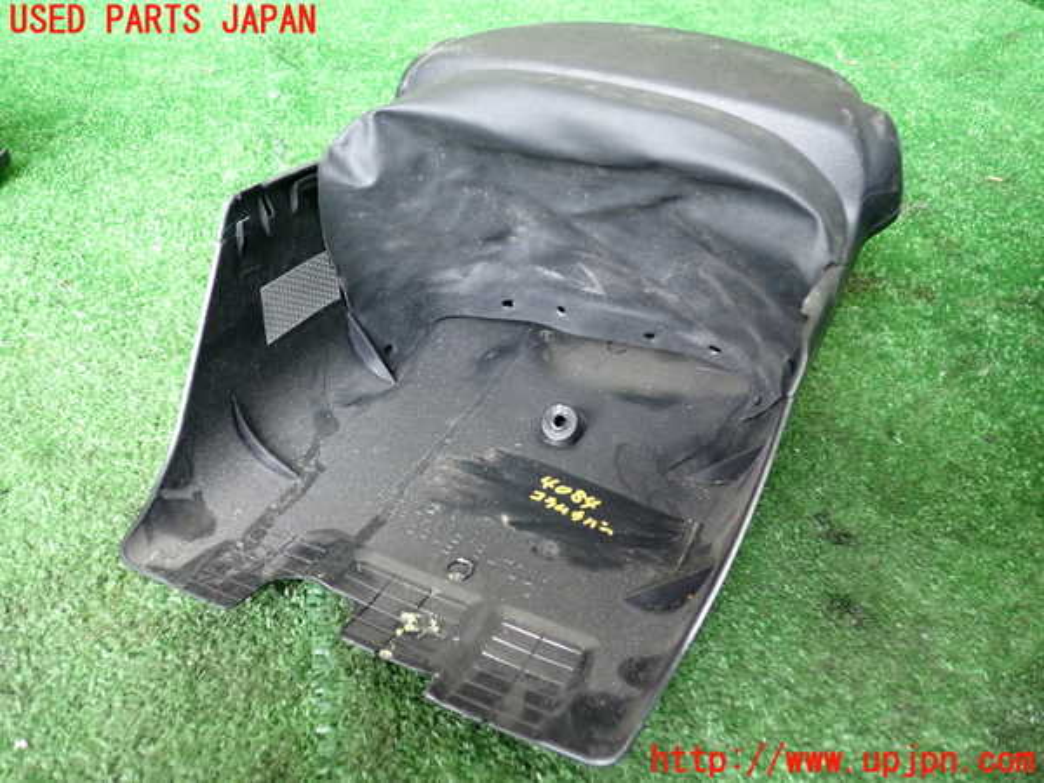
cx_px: 522
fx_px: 905
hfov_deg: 60.0
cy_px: 392
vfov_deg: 46.8
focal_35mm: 30
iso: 320
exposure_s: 1/30
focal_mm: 5.4
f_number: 2.3
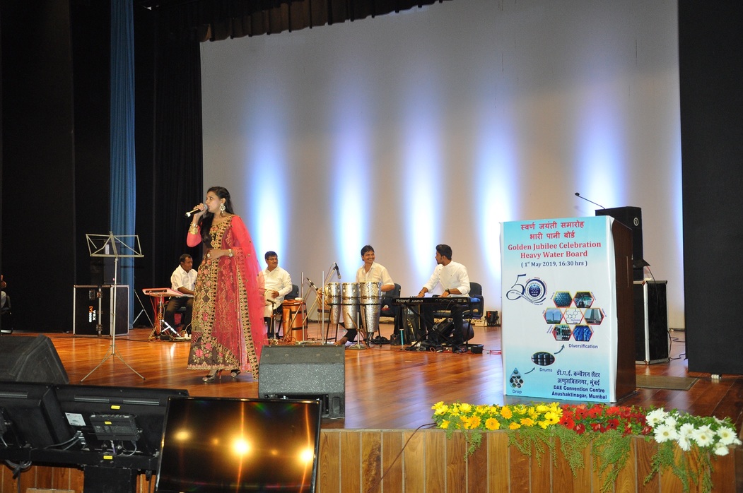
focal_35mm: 38
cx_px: 372
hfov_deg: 51.3
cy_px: 246
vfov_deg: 35.4
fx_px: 773
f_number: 5.6
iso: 1250
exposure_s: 1/125
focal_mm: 25
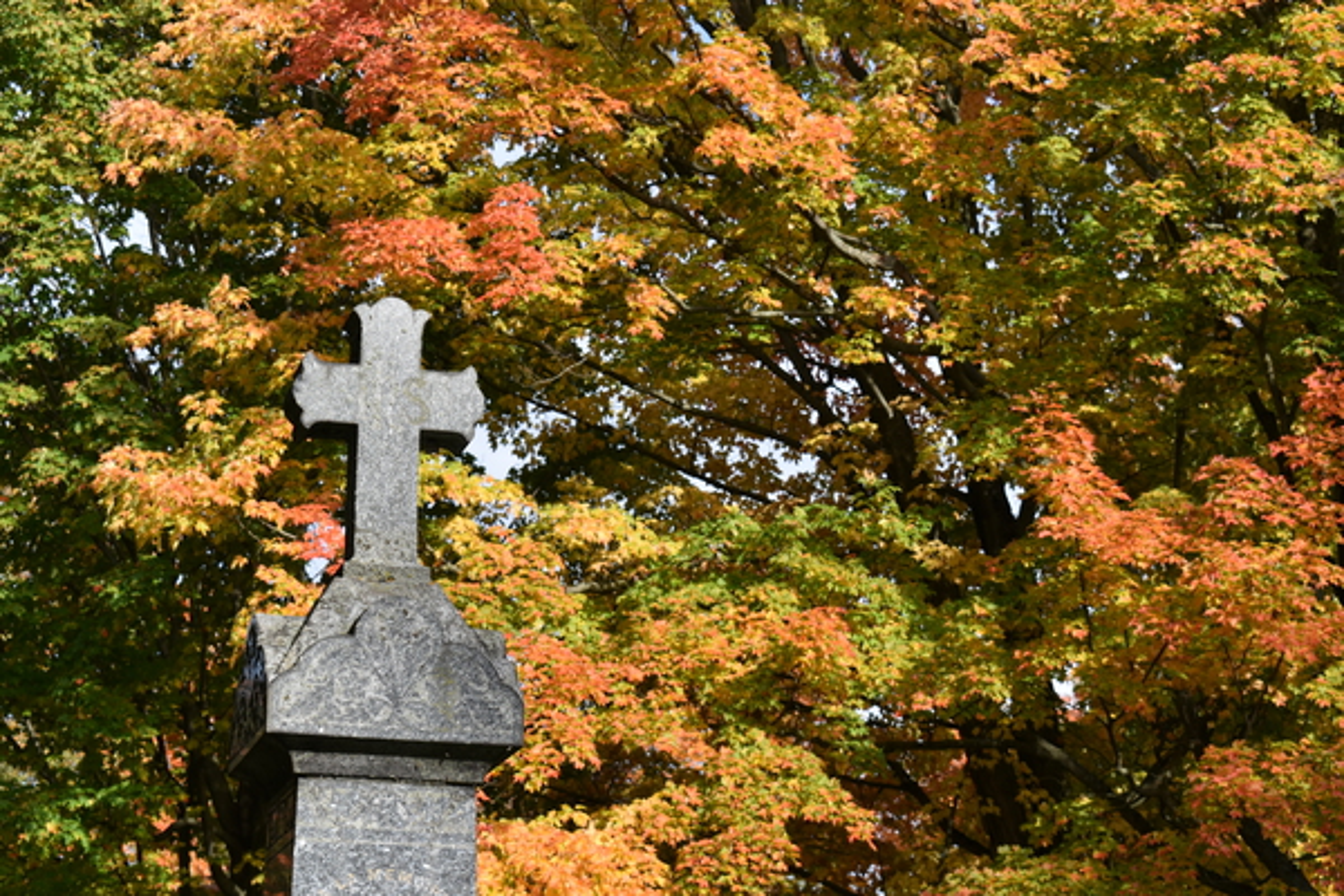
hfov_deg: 26.0
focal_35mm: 78
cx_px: 672
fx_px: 2912
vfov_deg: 17.5
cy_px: 448
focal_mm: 52
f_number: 8
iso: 160
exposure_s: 1/250
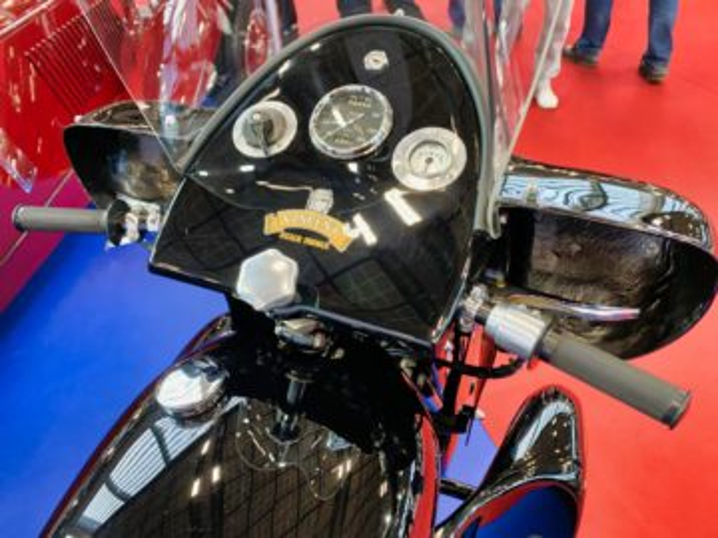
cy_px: 269
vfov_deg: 53.1
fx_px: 539
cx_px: 359
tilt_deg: -39.7
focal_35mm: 26
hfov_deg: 67.3
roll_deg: +1.8
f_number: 1.8
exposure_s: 1/50
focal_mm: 4.25
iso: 160
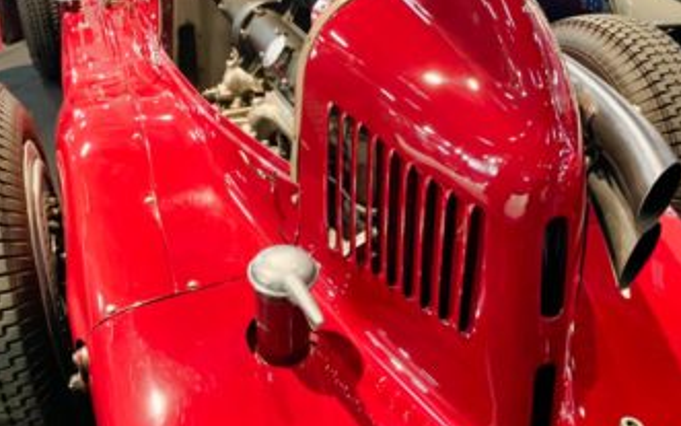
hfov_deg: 49.2
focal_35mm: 40
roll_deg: +0.1
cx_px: 315
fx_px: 743
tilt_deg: -27.6
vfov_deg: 32.0
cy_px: 216
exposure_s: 1/25
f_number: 1.8
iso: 400
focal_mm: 4.25
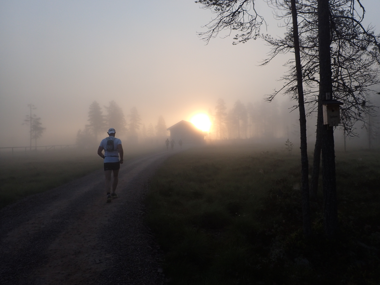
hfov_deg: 69.4
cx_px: 190
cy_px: 142
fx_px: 274
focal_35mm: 25
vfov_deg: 54.9
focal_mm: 4.5
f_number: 2.8
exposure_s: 1/500
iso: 100
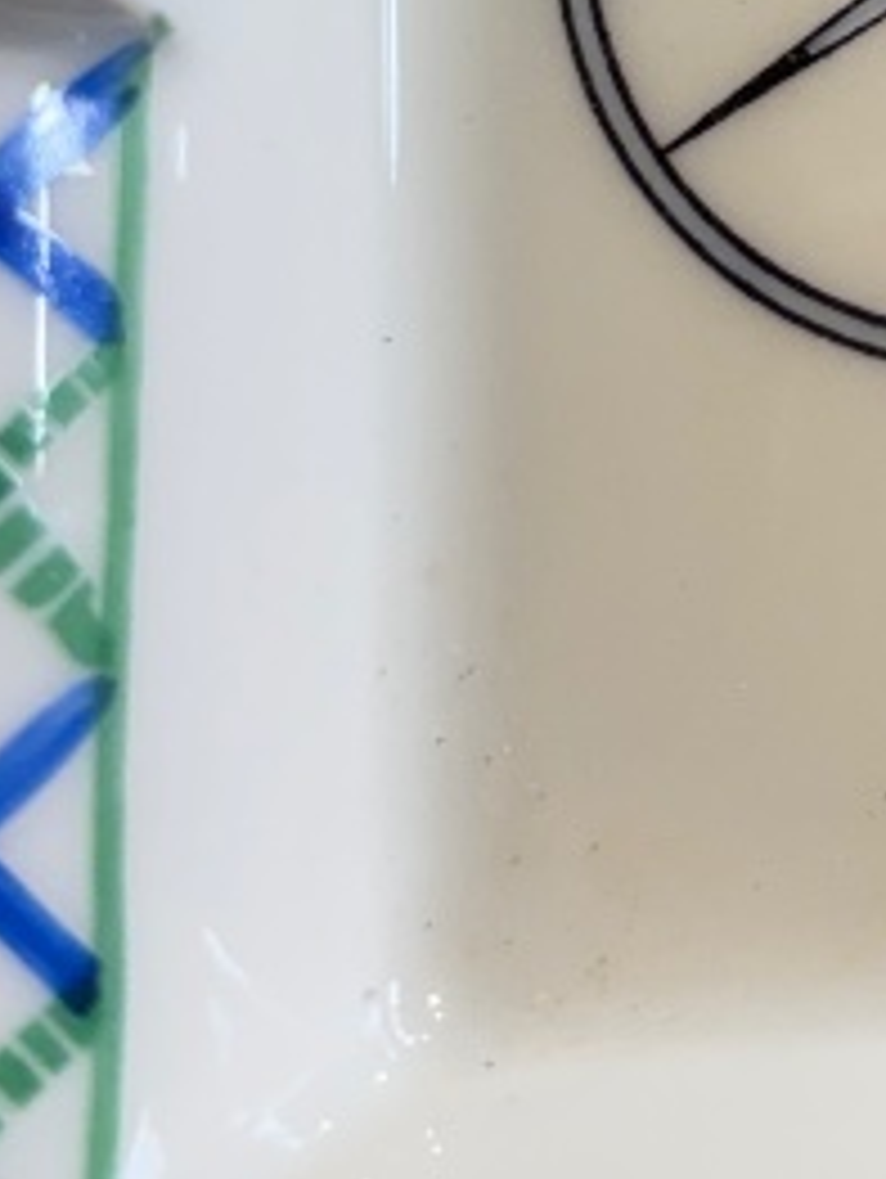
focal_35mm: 119
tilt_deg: -79.0
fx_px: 4054
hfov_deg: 12.0
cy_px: -117
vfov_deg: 16.1
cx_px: 1259
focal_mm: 5.96
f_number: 1.6
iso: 80
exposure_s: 1/100
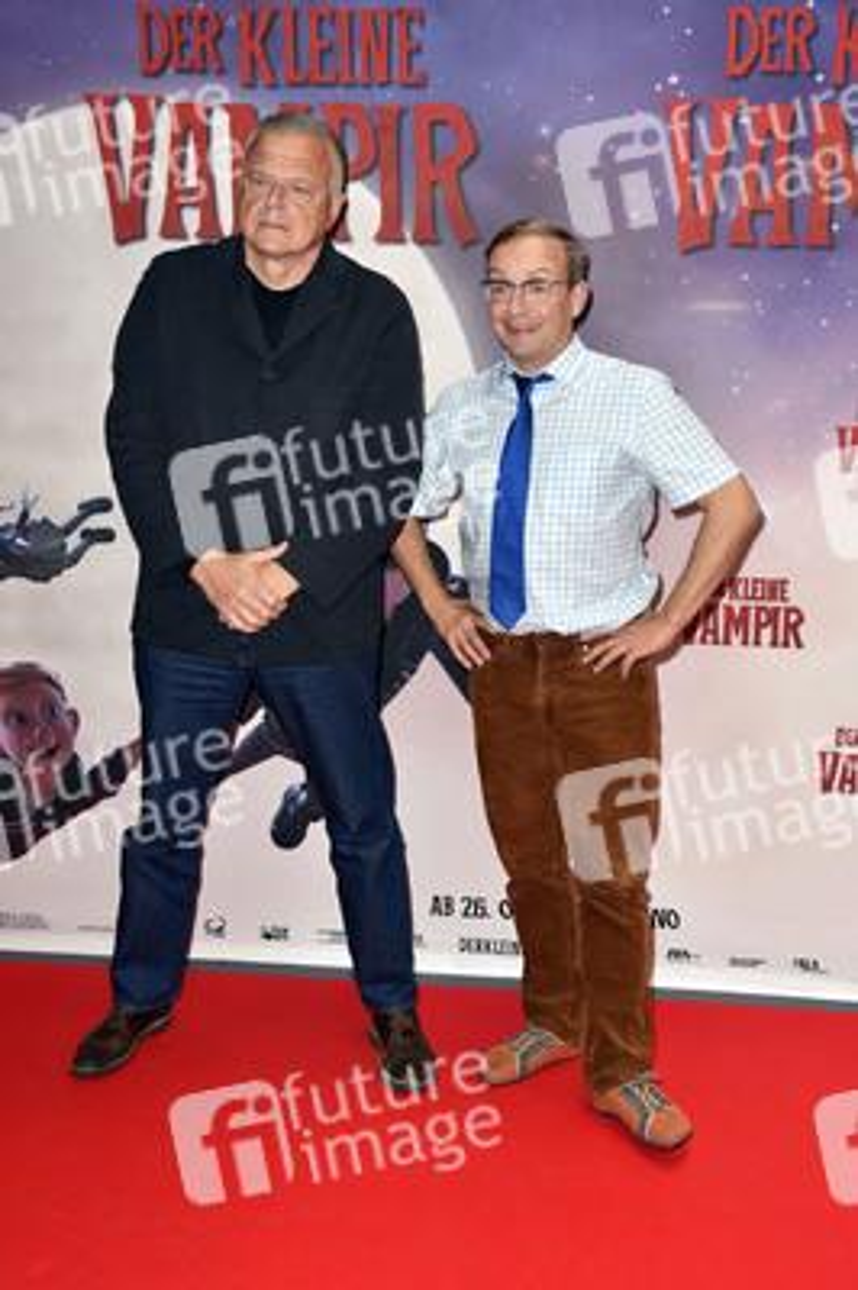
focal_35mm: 38
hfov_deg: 35.0
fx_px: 1361
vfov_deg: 50.7
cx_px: 429
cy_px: 645
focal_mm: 38
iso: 1250
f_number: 5.6
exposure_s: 1/100
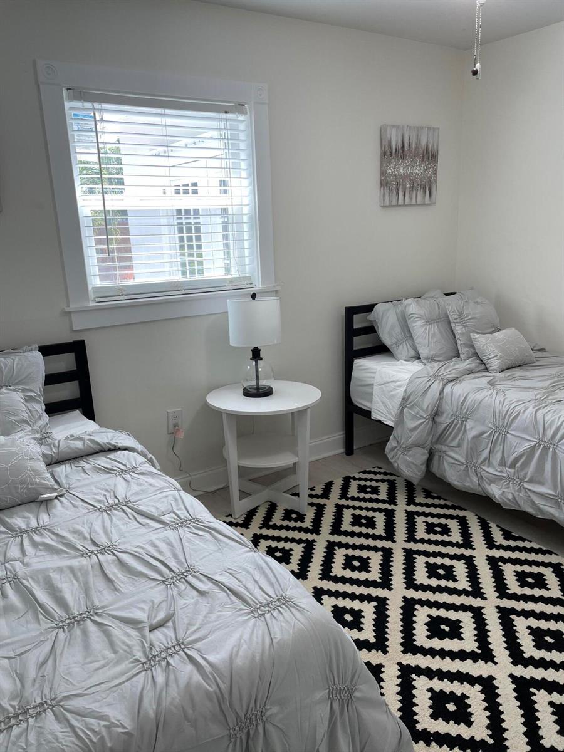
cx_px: 282
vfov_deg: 67.3
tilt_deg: -14.4
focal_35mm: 26
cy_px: 376
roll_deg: +2.6
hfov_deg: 53.1
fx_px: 565
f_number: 1.6
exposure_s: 1/120
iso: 40
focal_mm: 4.2
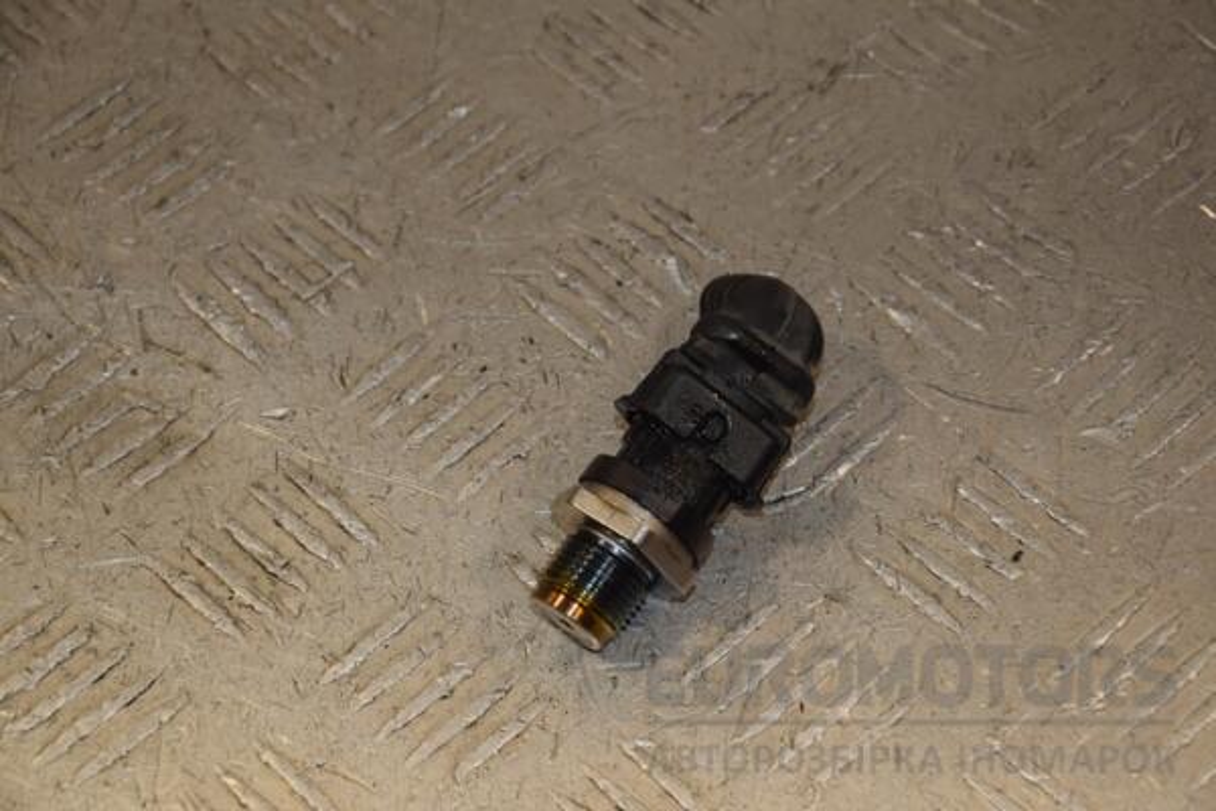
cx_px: 608
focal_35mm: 135
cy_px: 406
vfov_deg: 10.2
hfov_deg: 15.2
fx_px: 4560
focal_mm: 90
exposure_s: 1/200
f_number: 8
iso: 800
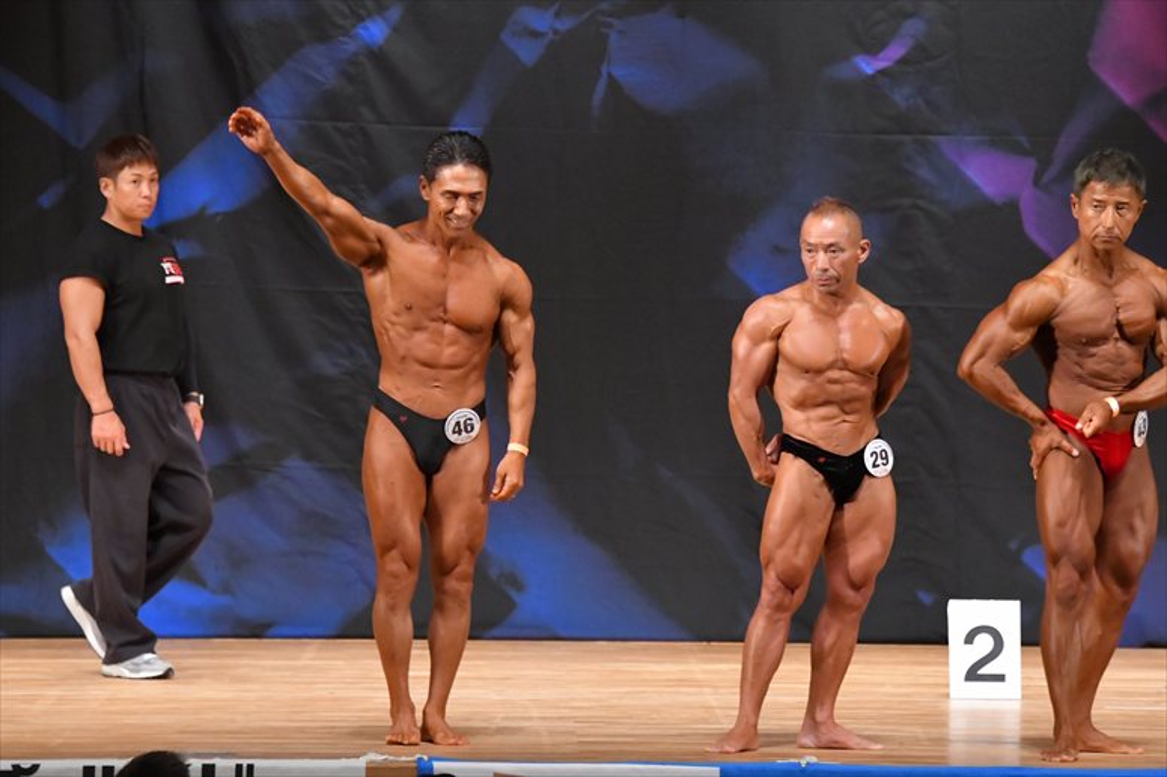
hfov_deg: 9.2
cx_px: 584
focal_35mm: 225
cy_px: 388
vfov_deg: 6.1
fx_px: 7290
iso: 7200
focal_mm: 150
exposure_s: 1/400
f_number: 5.6
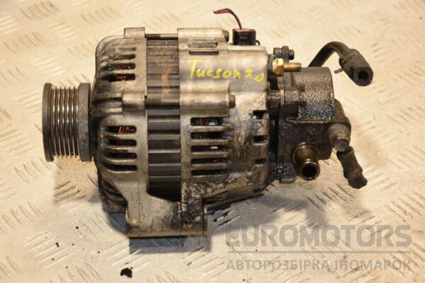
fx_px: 1169
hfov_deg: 20.6
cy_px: 142
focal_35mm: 99
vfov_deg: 13.8
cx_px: 212
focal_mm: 66
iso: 800
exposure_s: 1/125
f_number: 5.3
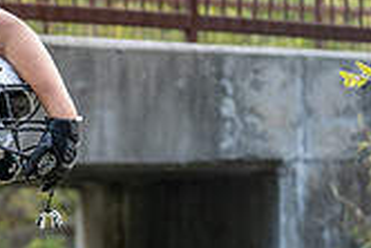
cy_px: 225
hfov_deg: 8.3
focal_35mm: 244
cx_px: -156
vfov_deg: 5.6
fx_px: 2517
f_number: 2.8
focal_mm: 70
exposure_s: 1/320
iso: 500
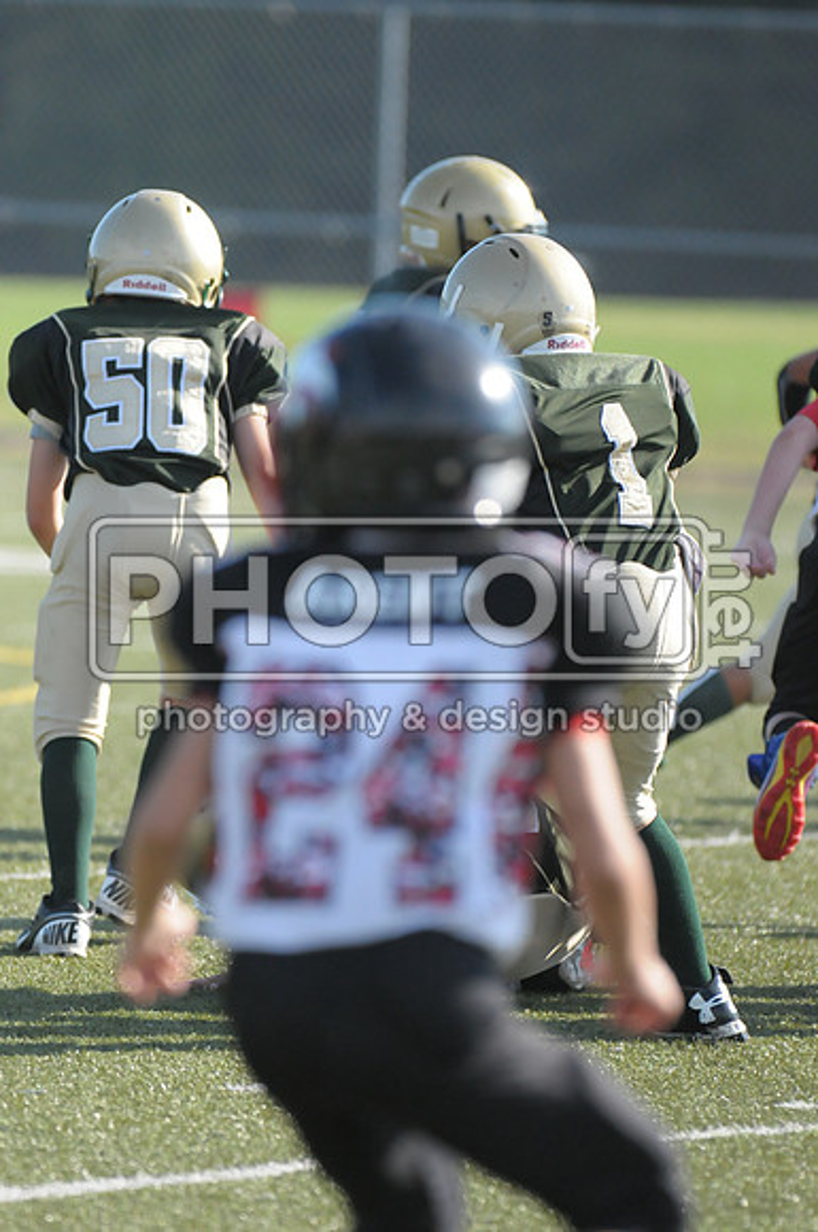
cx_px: 409
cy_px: 616
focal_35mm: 405
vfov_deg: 5.1
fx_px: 13844
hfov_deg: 3.4
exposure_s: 1/5000
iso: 1600
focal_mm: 270
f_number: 4
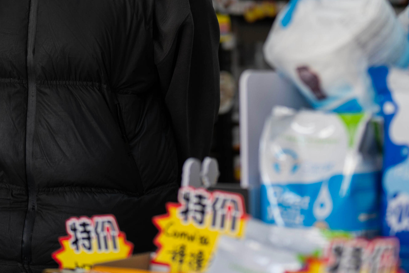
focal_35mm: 128
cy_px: 14
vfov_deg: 10.6
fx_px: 1454
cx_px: 174
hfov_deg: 16.0
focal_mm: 50
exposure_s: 1/500
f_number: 1.4
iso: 125
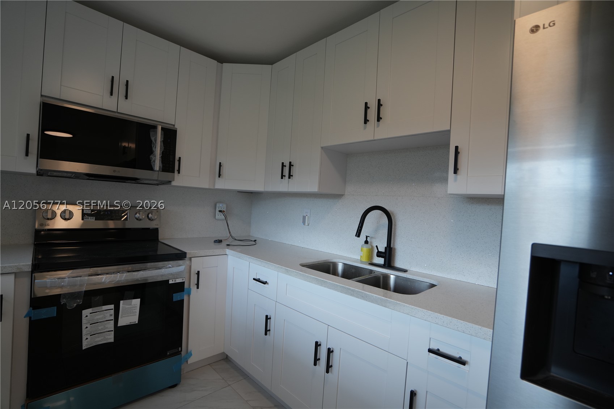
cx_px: 307
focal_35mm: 16
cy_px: 204
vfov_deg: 73.7
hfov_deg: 96.7
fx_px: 273
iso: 500
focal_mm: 16
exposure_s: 1/160
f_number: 4
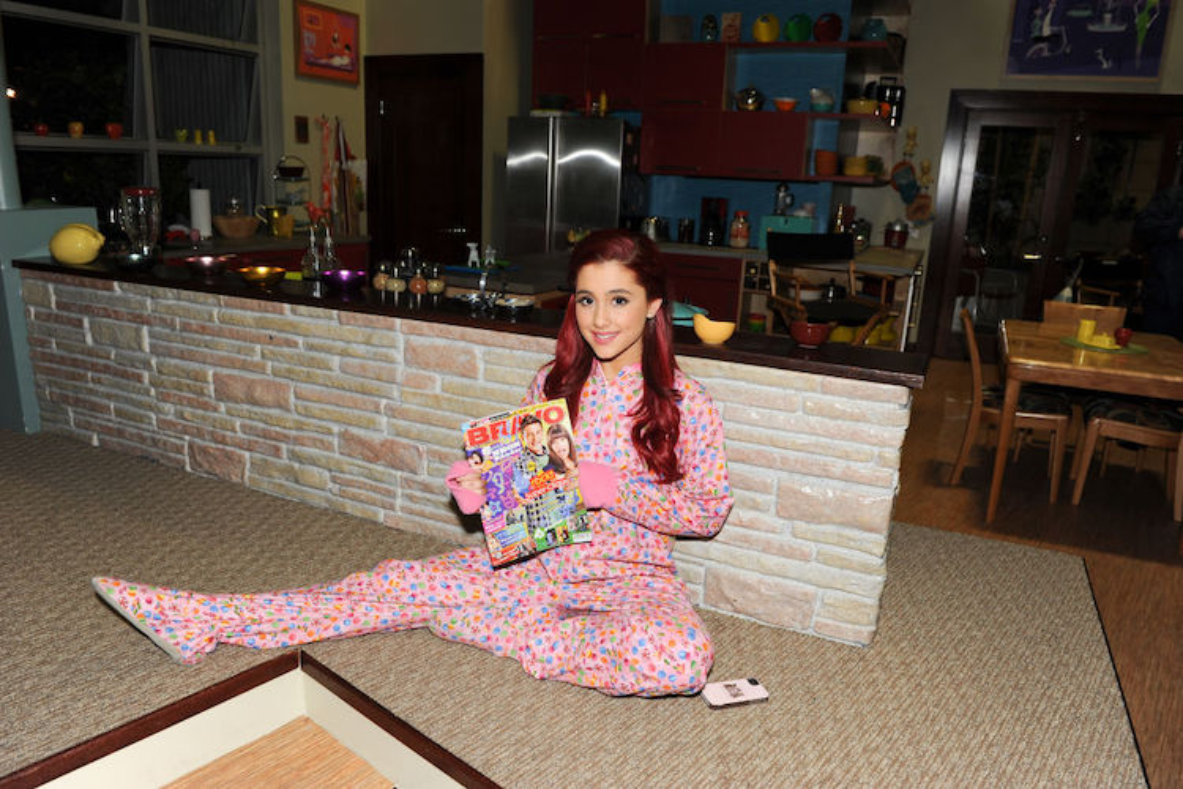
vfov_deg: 49.6
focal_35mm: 26
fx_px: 854
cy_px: 394
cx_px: 592
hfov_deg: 69.4
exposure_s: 1/60
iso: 320
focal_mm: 26
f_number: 5.6
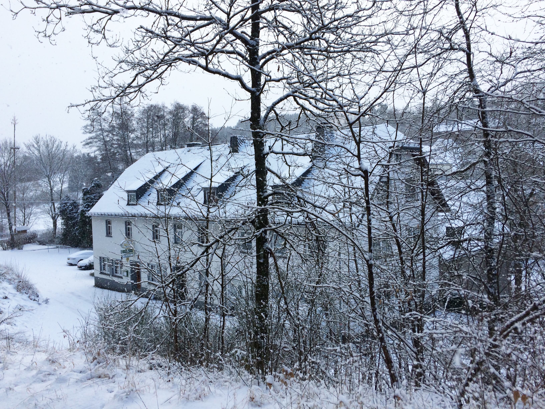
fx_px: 457
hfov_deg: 61.7
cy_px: 204
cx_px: 272
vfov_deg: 48.2
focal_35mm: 29
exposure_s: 1/507
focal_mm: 4.15
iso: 32
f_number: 2.2
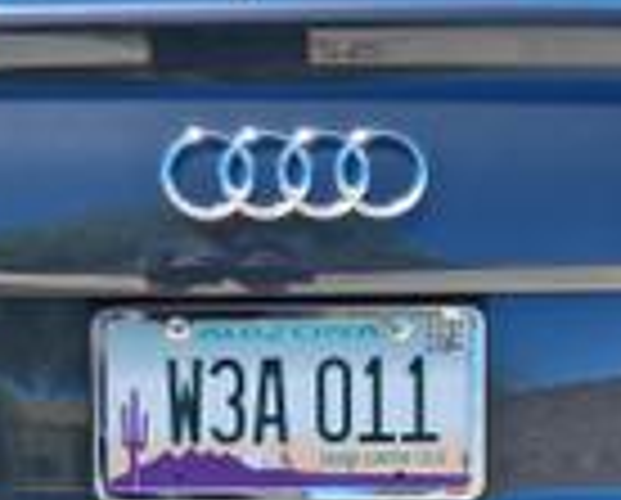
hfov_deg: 19.9
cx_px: 212
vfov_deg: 16.0
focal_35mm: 96
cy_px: 387
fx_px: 1768
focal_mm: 4
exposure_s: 1/382
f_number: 1.8
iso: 25
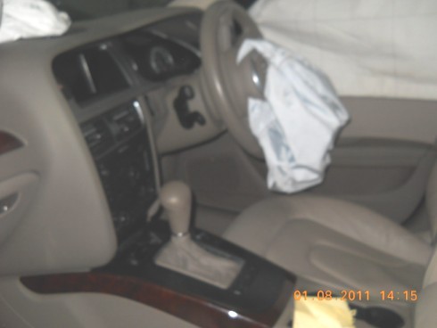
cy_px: 164
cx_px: 218
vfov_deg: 35.2
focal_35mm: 41
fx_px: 518
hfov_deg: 45.8
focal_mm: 6.72
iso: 200
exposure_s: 1/30
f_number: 5.5
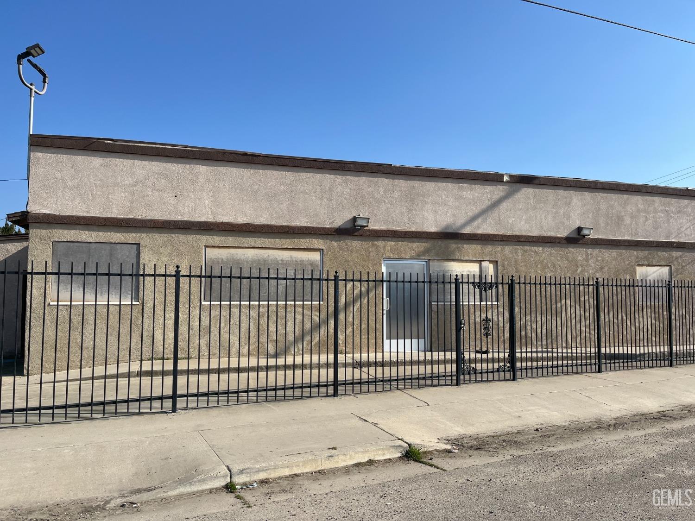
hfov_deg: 67.3
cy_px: 260
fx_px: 522
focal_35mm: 26
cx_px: 348
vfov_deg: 53.1
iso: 50
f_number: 1.6
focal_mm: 5.1
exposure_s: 1/4651
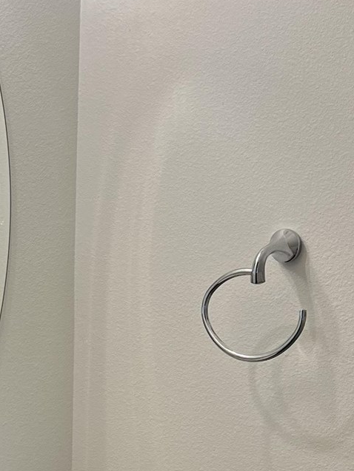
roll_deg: -1.2
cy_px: 356
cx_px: 35
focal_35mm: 94
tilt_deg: -8.5
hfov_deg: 15.5
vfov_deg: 20.7
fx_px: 1281
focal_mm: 5.7
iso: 40
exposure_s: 1/120
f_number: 1.5
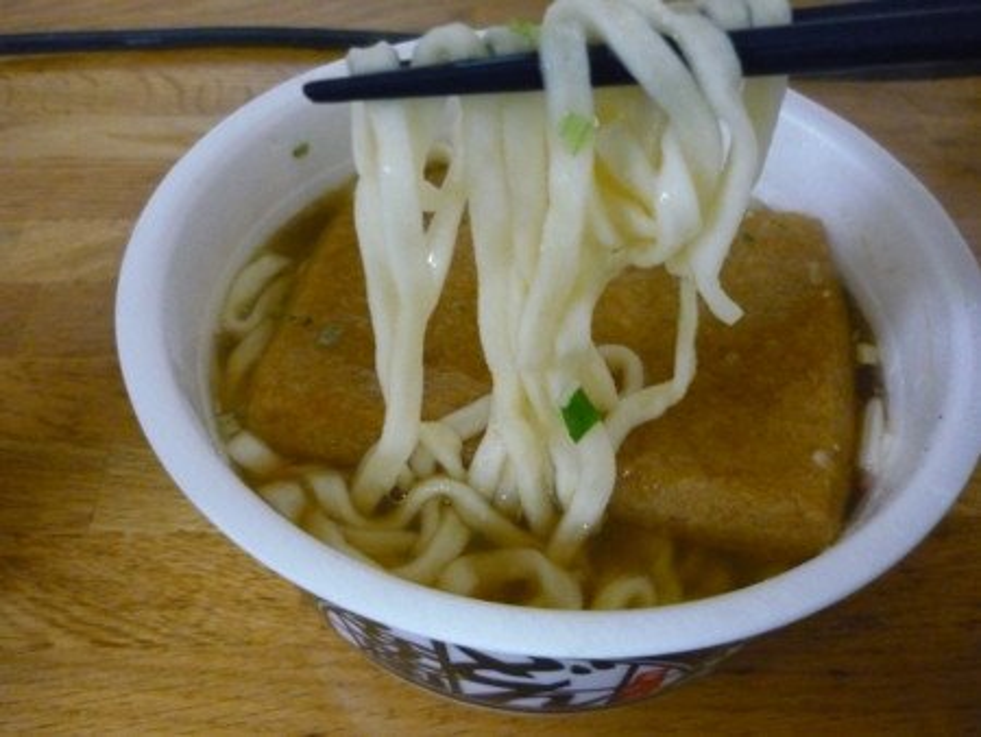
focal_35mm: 33
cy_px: 368
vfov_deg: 43.0
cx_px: 490
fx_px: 936
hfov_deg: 55.3
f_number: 2.8
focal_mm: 5.5
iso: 800
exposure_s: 1/25
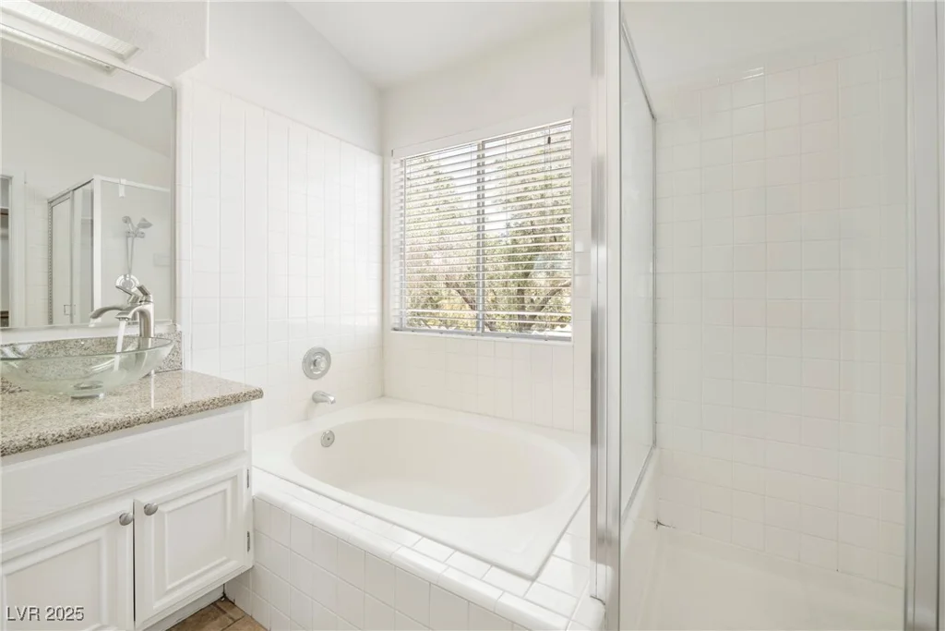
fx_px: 368
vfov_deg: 81.2
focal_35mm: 14
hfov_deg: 104.2
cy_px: 316
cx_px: 472
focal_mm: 14
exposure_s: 1/4
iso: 100
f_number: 9
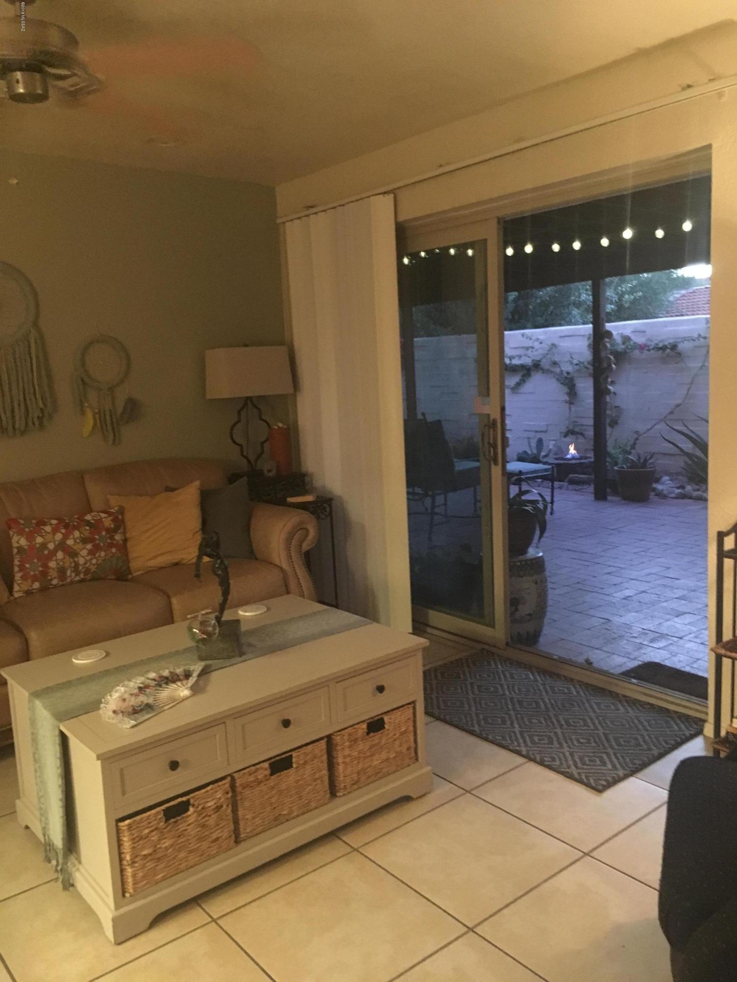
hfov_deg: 48.2
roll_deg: +3.4
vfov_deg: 61.7
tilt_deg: -8.9
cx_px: 368
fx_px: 823
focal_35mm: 29
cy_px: 491
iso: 400
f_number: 2.2
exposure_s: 1/15
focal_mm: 4.15
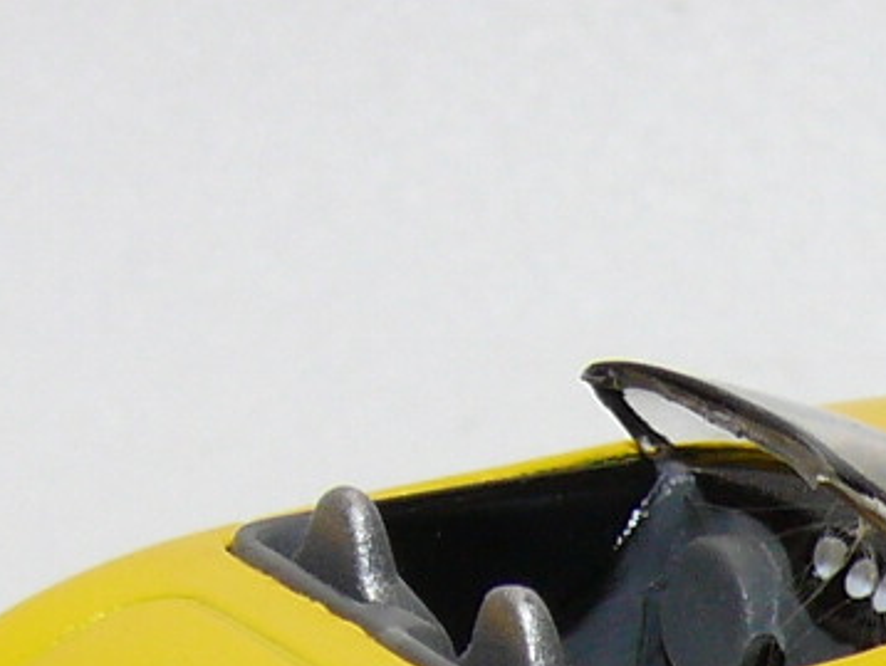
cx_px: 1005
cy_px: 1285
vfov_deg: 4.1
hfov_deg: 5.5
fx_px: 9272
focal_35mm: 362
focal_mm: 11.9
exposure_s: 1/30
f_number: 4
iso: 100
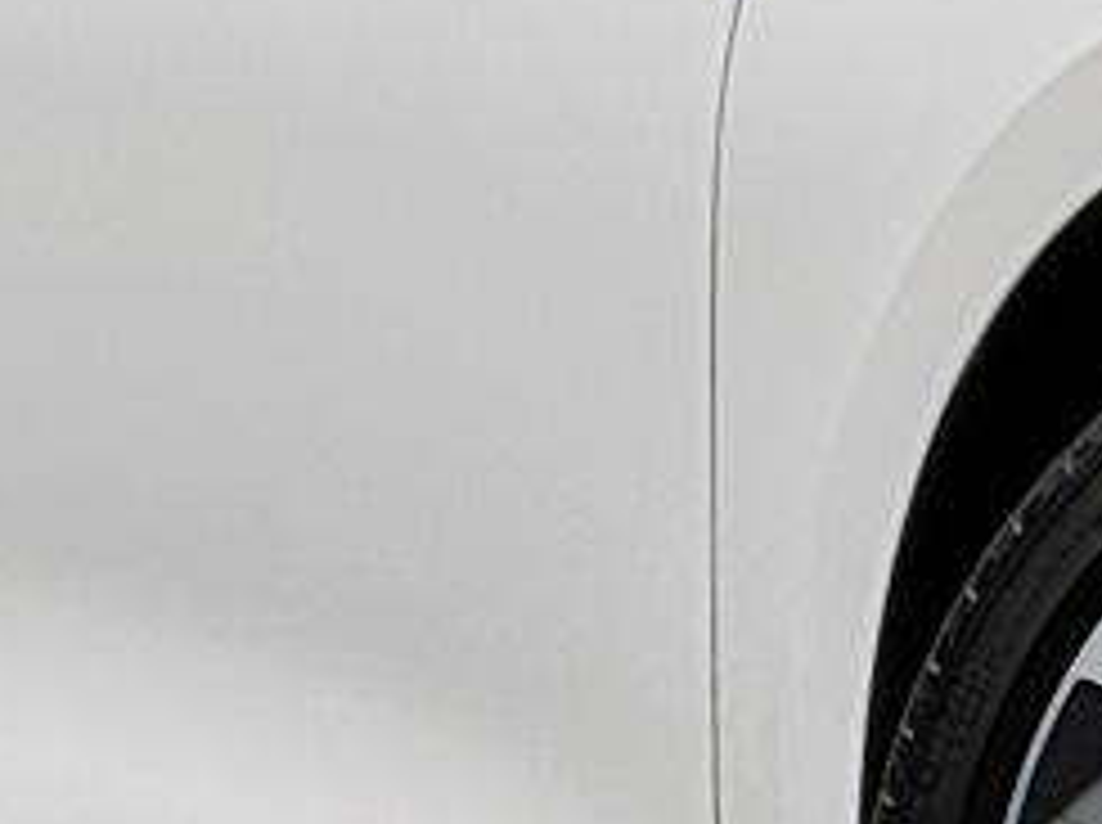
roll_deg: +0.1
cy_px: 54
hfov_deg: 2.2
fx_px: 28069
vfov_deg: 1.7
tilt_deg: +2.5
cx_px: 1655
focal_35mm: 883
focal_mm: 15.66
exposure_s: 1/431
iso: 50
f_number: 2.8
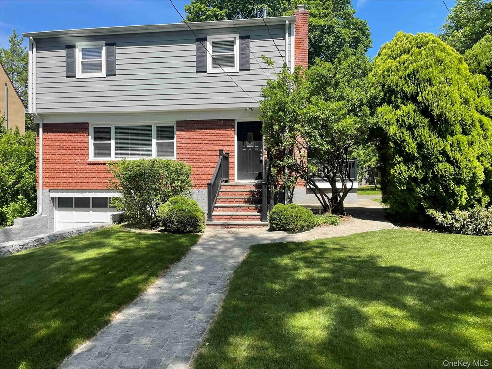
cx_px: 246
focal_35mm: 26
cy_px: 184
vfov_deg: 53.1
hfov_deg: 67.3
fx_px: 370
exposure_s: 1/1770
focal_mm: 4.2
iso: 32
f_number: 1.6
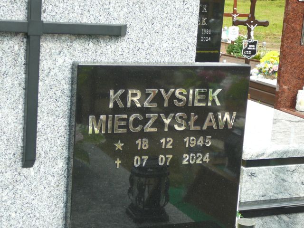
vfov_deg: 19.1
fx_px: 676
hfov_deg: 25.3
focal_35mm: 77
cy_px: 114
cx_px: 152
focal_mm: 11.5
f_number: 3.7
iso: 80
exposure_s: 1/200
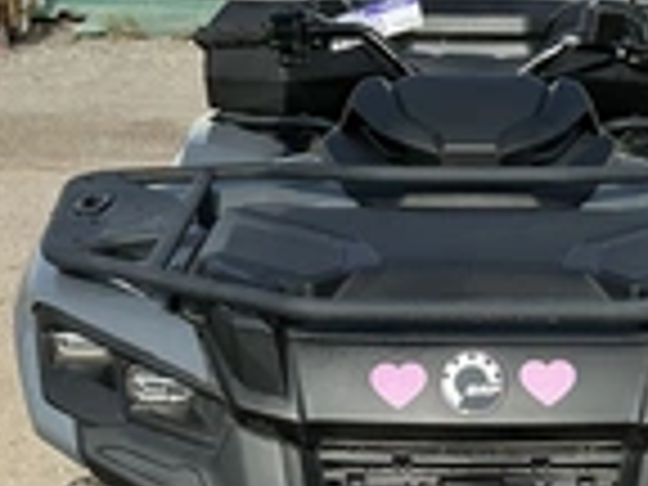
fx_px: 1460
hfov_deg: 24.8
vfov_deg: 18.6
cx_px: 477
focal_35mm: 78
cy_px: 432
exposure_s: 1/1451
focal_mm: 3
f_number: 1.8
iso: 25
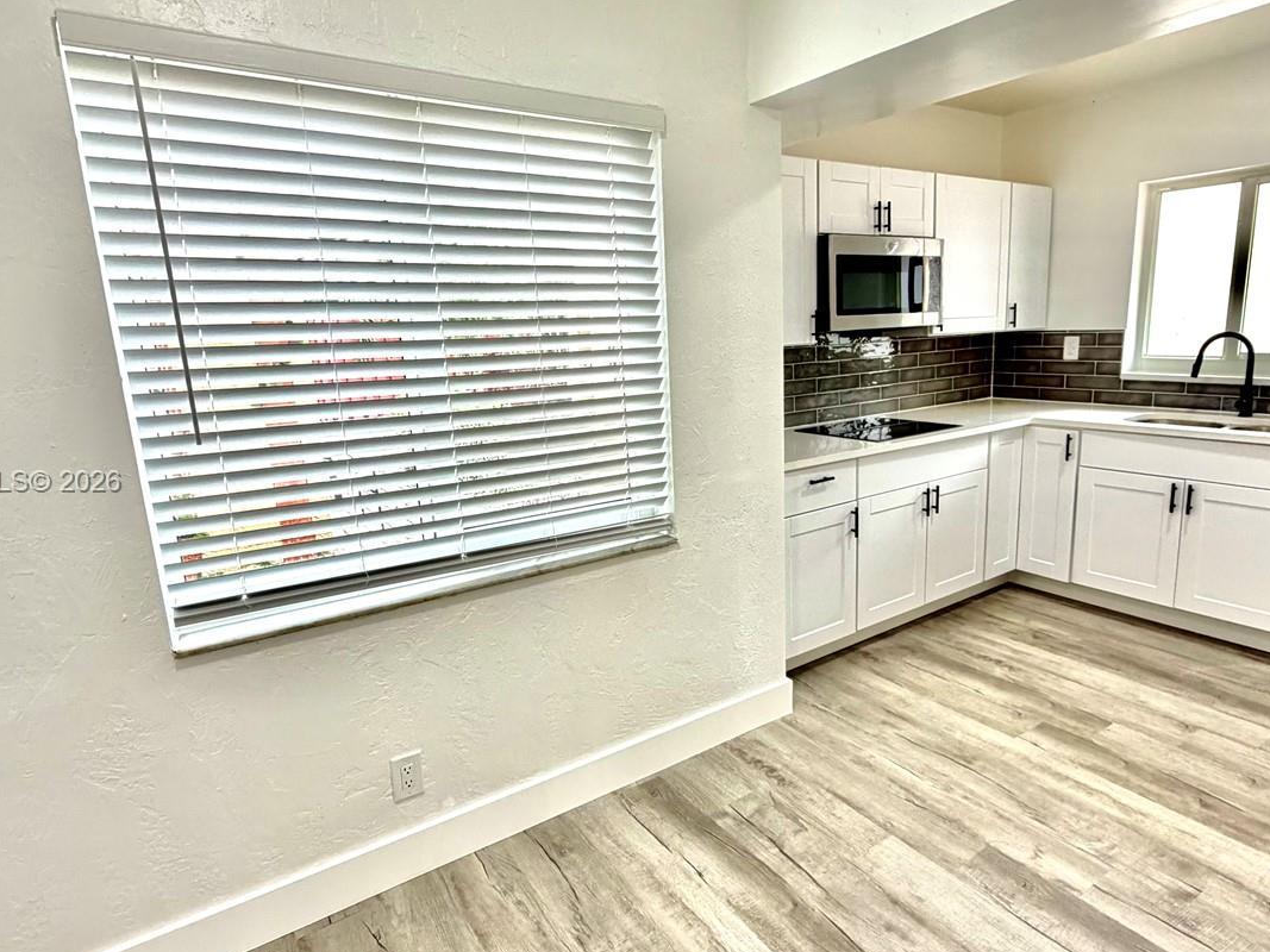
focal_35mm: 21
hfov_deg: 78.7
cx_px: 702
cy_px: 483
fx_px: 770
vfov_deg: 63.4
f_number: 2.2
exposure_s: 1/63
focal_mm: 2.22
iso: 320
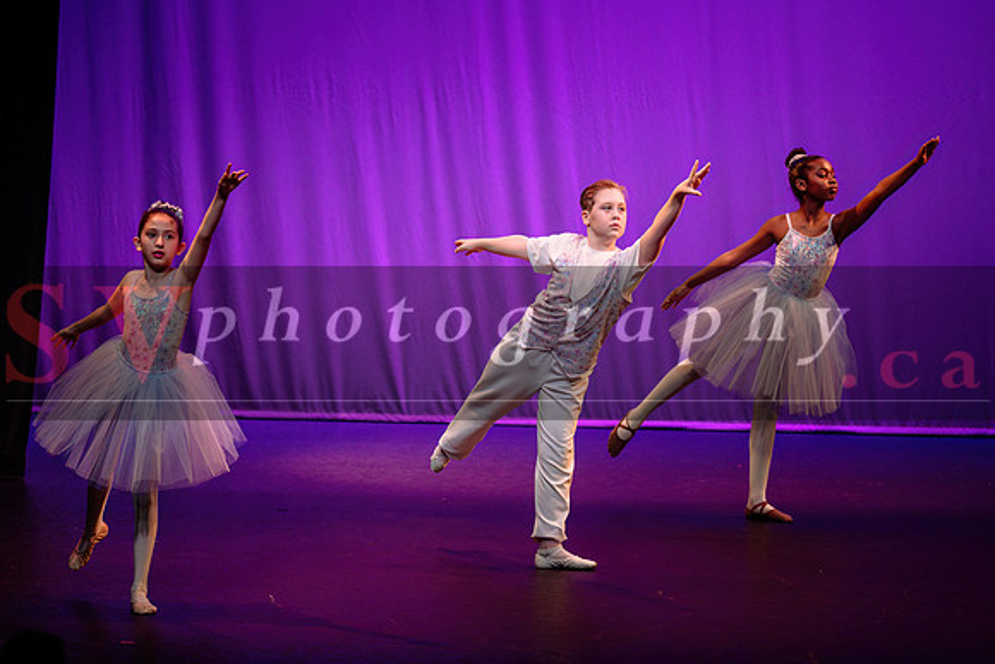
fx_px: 4330
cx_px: 422
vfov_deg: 8.8
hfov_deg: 13.1
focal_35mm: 157
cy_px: 314
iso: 1250
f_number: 2.8
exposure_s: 1/640
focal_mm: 135
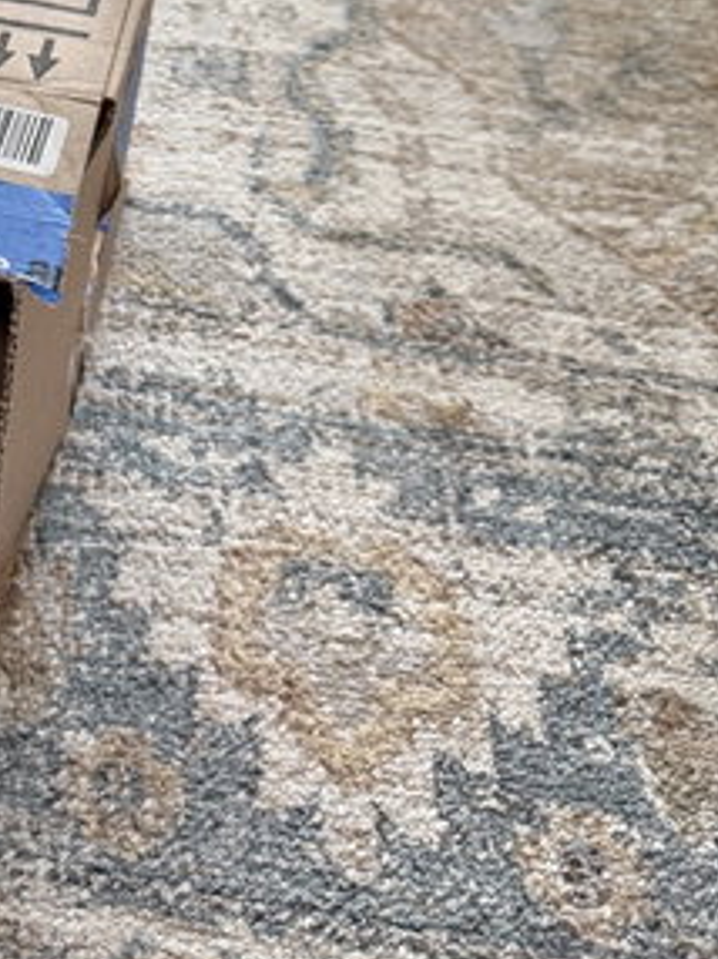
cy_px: -45
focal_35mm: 56
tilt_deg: -35.3
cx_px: -97
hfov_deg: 24.1
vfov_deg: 31.3
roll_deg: -2.5
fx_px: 1551
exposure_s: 1/60
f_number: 1.78
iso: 250
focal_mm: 6.76
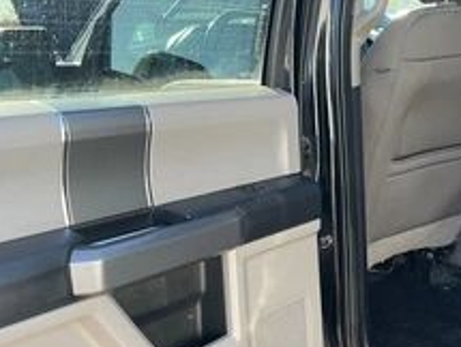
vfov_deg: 28.1
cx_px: 425
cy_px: 148
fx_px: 694
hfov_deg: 34.5
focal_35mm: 52
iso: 32
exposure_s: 1/122
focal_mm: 3
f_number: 1.8
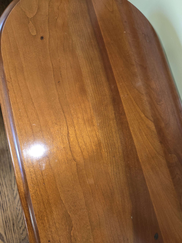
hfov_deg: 58.9
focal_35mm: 23
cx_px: 91
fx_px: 161
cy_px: 122
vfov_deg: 73.9
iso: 100
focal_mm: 5.4
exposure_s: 1/24
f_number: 1.8
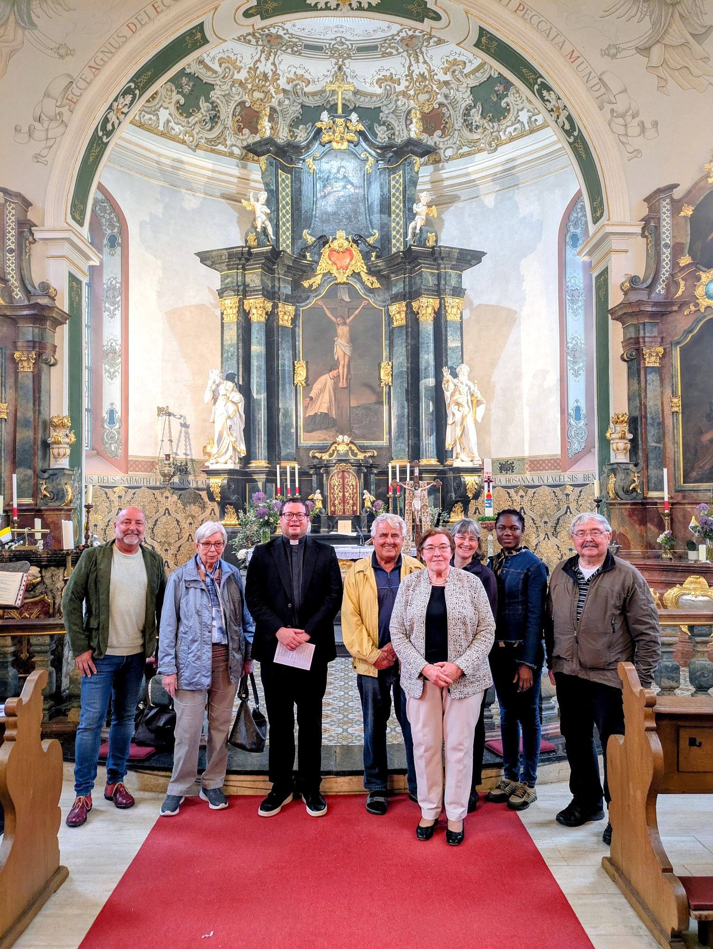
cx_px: 356
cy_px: 474
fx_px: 686
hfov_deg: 54.9
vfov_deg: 69.4
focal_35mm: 25
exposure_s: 1/25
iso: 208
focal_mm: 5.43
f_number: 1.89
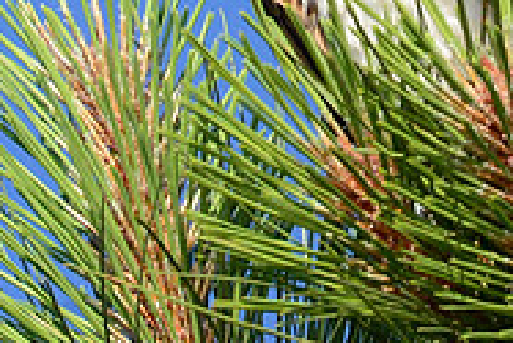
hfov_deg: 1.1
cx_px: 675
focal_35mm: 1861
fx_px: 26539
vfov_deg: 0.7
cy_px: 15
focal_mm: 600
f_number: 13
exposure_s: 1/640
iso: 800
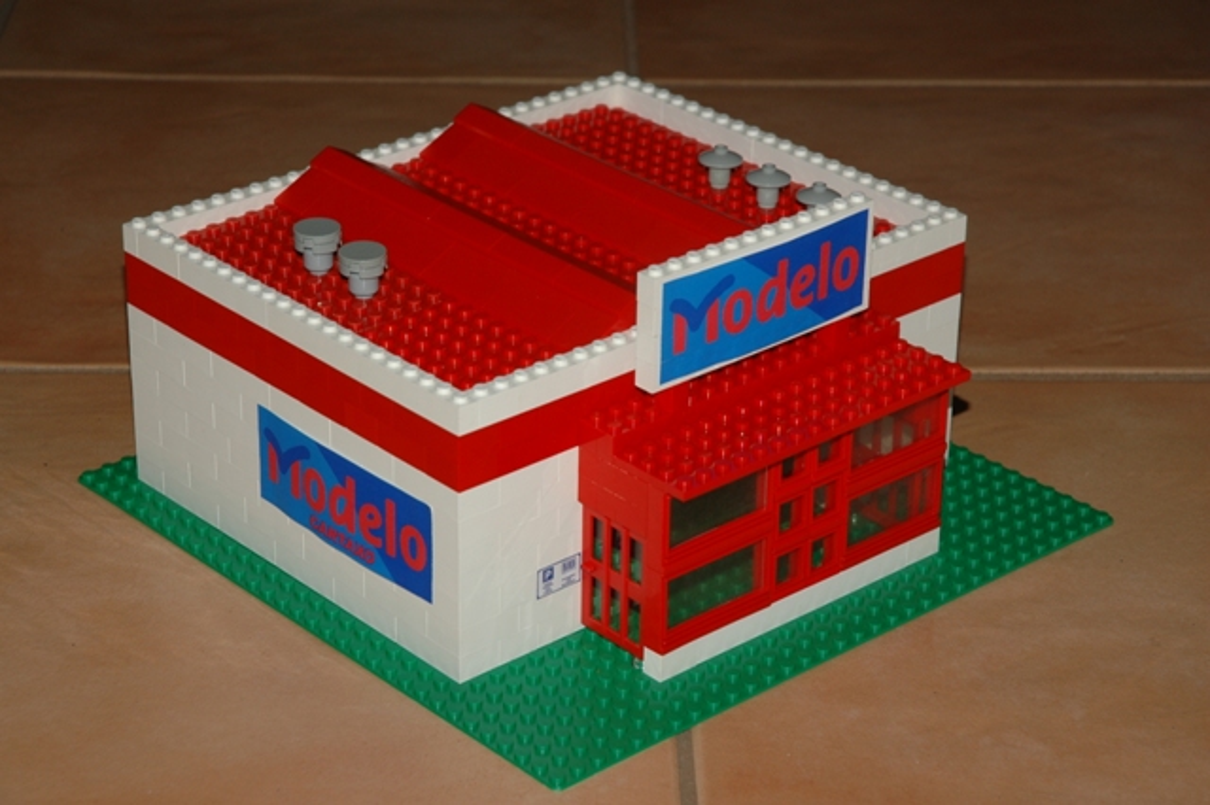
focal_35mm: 105
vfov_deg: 13.0
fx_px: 3527
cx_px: 605
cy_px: 402
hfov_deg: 19.5
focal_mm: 70
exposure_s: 1/60
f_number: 9
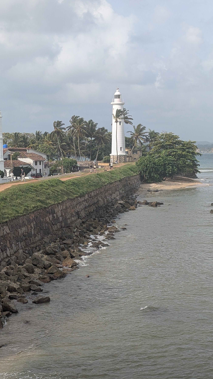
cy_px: 185
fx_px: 613
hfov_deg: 19.7
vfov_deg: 34.4
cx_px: 119
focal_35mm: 61
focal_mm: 6.9
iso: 21
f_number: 1.68
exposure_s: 1/848
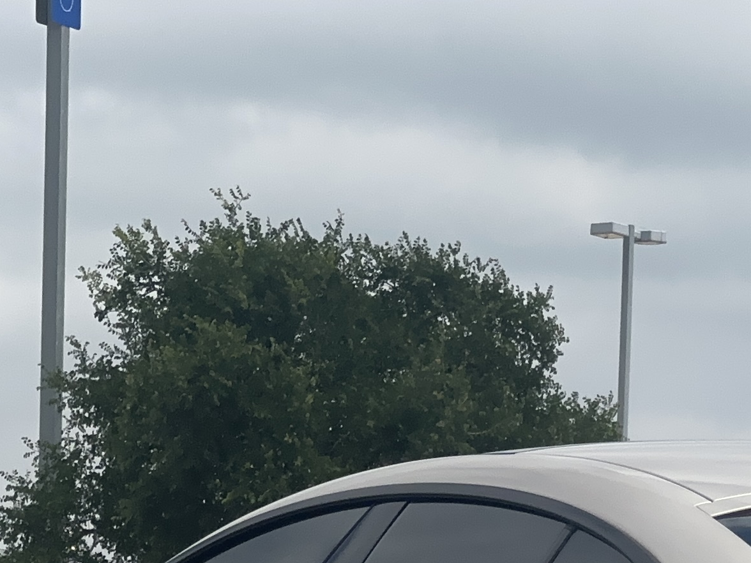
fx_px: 5728
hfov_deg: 7.5
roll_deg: -1.1
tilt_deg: +0.7
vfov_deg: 5.6
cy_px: 832
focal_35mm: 264
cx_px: 781
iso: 32
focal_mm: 9
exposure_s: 1/1410
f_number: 2.8
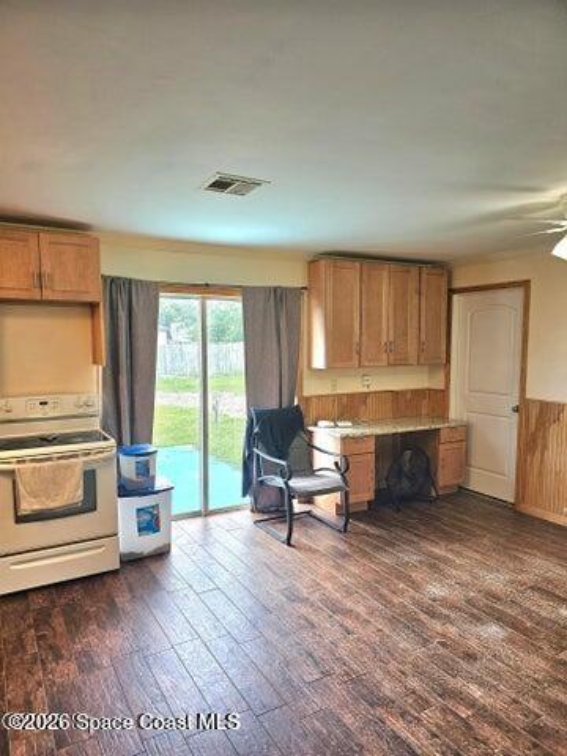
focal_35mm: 23
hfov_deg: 58.9
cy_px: 378
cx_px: 284
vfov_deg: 73.9
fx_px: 502
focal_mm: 6.3
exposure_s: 1/120
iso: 50
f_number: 1.7
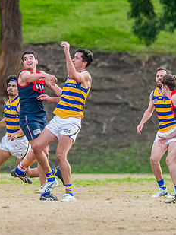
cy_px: 70
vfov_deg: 1.7
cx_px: 67
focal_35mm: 1145
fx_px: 7757
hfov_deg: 1.3
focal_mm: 550
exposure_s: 1/1600
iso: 3600
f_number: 6.3
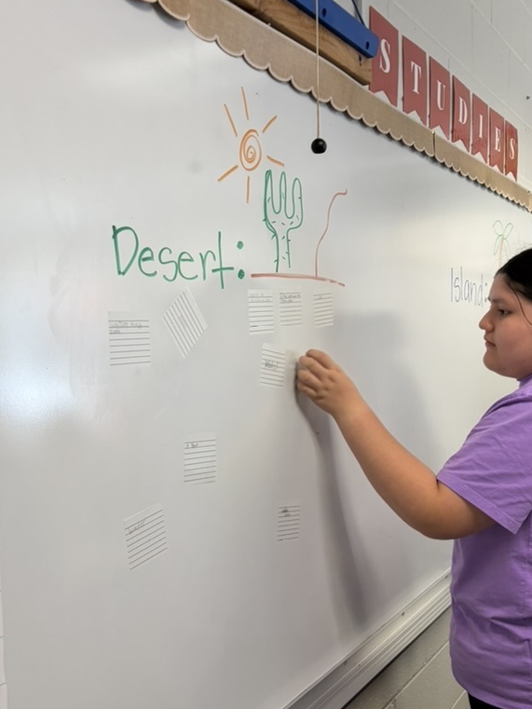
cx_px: 265
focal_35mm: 35
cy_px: 375
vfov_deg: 52.6
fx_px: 717
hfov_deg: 40.7
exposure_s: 1/60
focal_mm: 5.96
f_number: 1.6
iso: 64
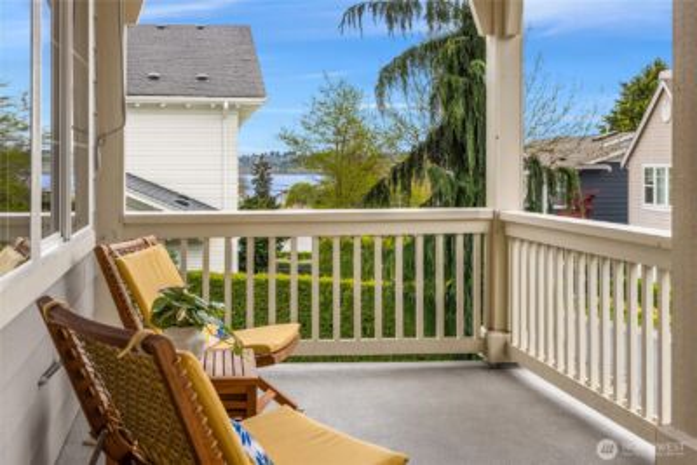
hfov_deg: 46.4
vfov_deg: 31.9
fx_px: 813
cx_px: 348
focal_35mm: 42
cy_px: 232
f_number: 7.1
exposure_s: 1/25
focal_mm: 42
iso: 100
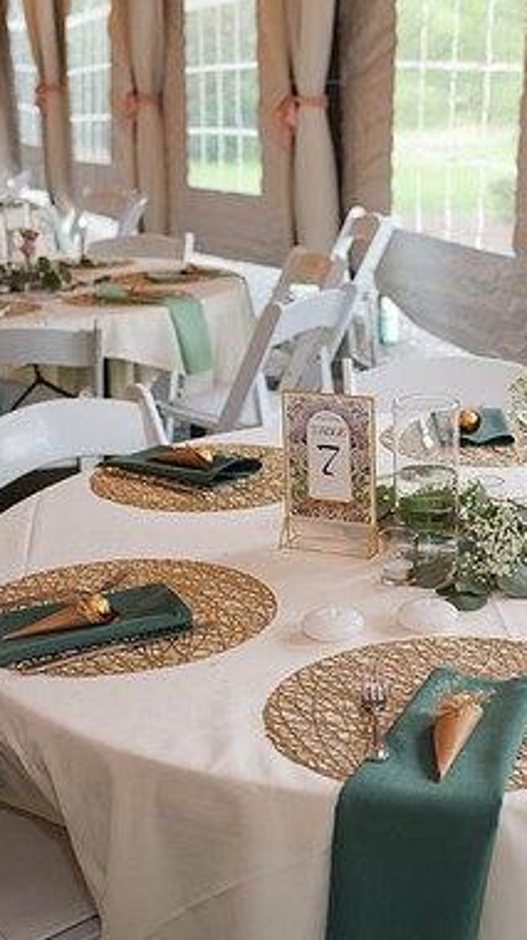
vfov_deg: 37.2
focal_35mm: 56
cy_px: 468
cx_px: 470
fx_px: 1395
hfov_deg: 21.0
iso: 320
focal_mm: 35
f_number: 3.5
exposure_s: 1/200
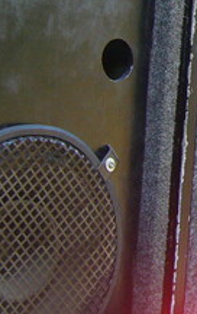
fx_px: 977
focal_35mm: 114
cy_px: 87
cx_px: 315
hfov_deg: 11.0
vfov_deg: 18.2
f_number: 2.8
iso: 100
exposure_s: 1/20
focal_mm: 5.8
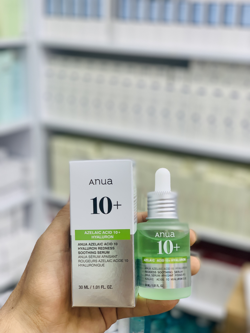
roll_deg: -0.5
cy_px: 166
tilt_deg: -15.7
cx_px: 125
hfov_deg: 28.0
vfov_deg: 36.8
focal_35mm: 52
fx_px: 501
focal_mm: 6
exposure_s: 1/100
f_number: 2.4
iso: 25
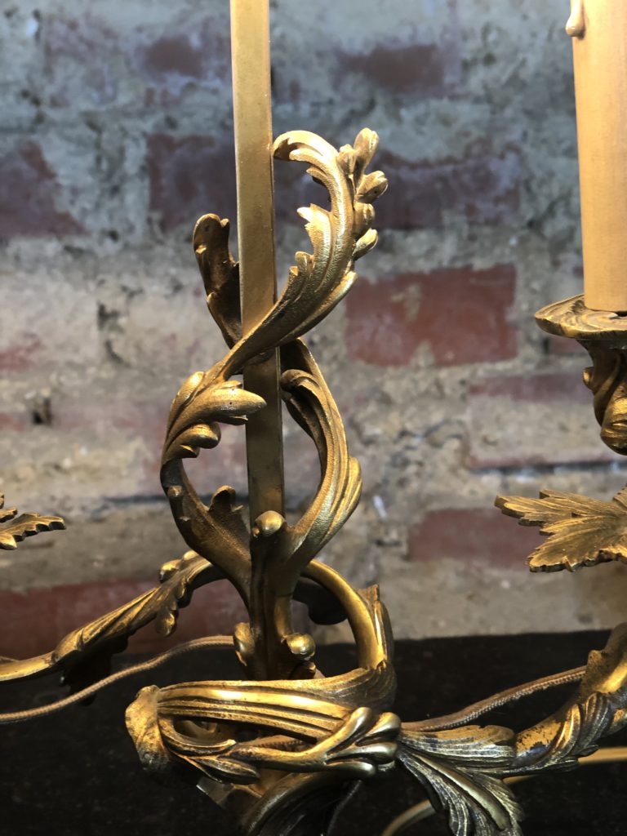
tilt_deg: -10.4
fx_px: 1256
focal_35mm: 52
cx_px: 314
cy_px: 418
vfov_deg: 36.8
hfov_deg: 28.0
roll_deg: +0.2
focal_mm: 6
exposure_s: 1/50
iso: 80
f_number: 2.4
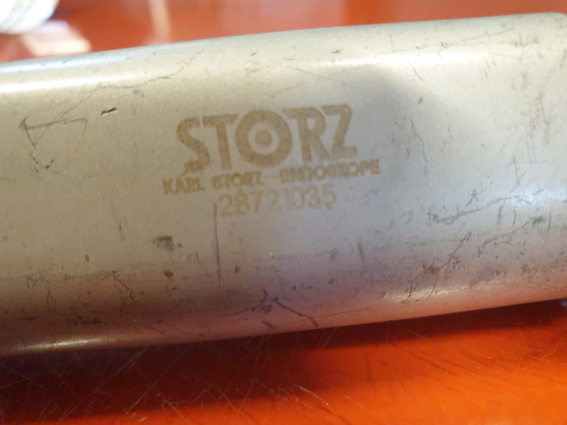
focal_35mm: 26
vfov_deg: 53.1
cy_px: 212
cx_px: 284
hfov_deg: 67.3
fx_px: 426
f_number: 2.4
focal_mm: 4.3
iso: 400
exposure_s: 1/50
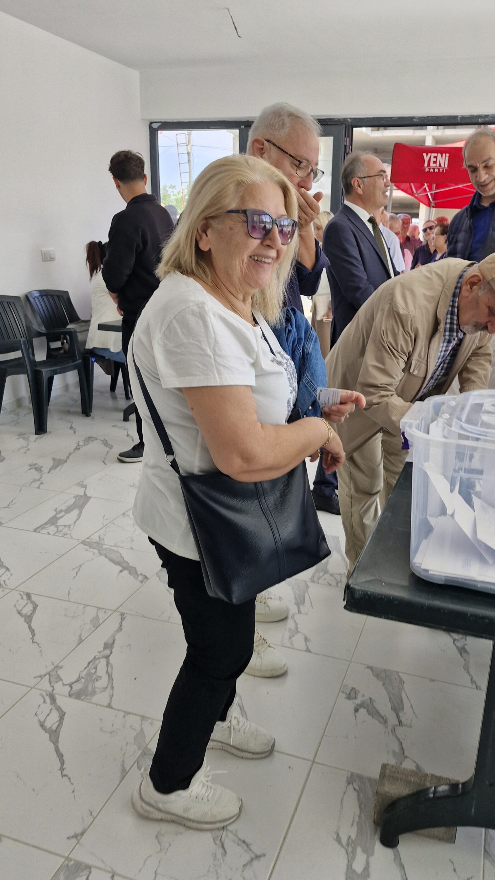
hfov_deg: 44.2
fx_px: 607
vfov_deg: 71.9
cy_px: 444
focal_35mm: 26
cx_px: 289
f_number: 1.8
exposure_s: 1/248
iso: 50
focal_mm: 5.54
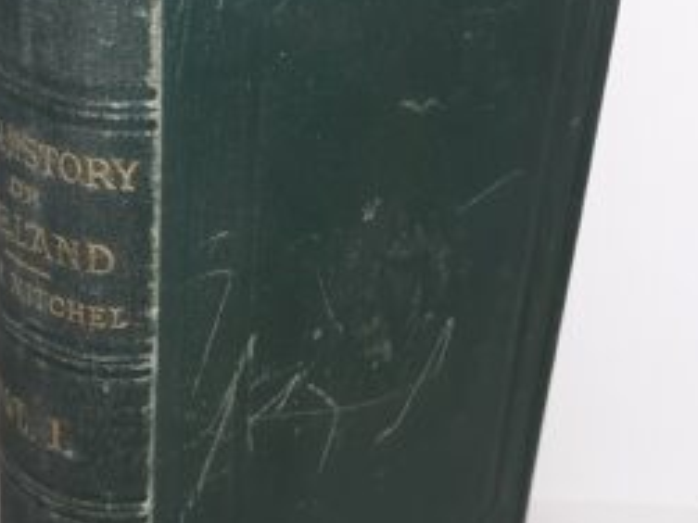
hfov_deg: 28.9
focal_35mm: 67
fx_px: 1350
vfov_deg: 21.9
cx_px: 261
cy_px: 275
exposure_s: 1/120
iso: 50
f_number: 1.7
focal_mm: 3.7
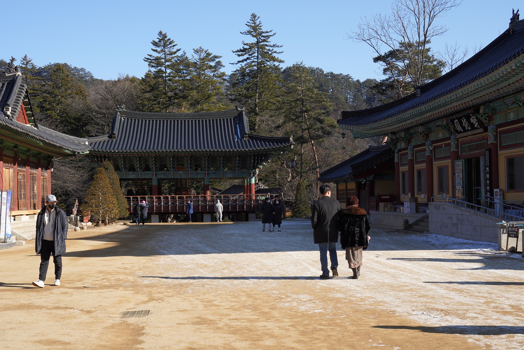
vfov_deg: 28.7
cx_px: 262
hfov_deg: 41.9
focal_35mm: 47
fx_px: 684
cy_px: 175
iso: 200
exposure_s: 1/100
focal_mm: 47
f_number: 16
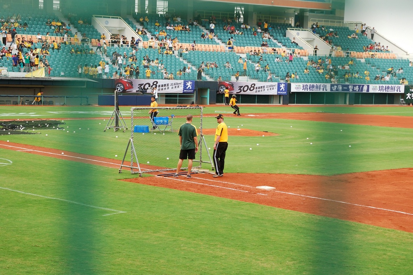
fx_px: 860
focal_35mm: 75
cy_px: 138
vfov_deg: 18.2
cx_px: 206
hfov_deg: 27.0
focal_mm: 50
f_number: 5.6
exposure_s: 1/125
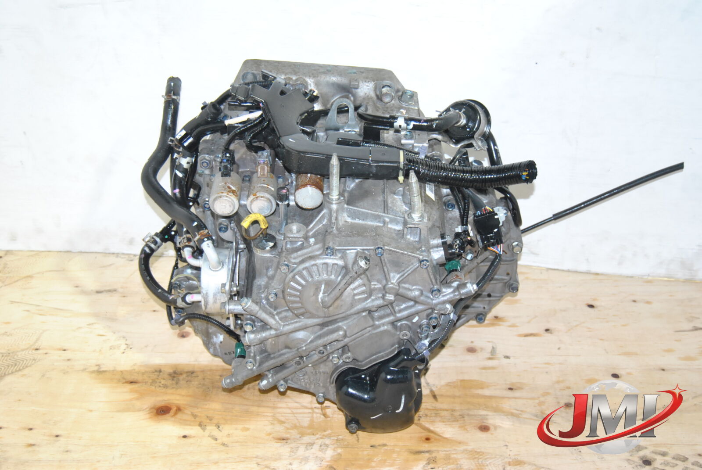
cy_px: 235
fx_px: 937
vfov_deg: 28.2
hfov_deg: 41.1
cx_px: 351
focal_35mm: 48
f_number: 5
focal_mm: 32
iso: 800
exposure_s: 1/60
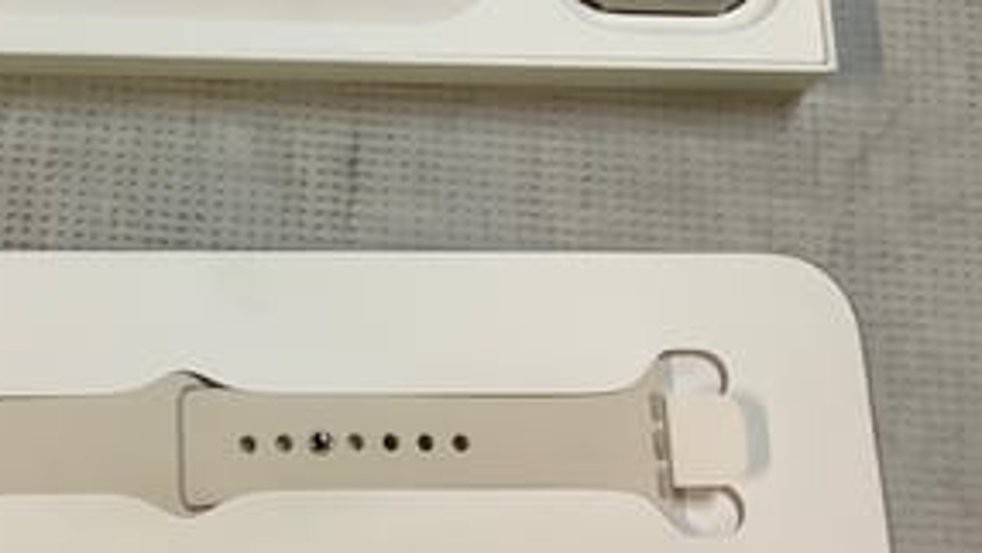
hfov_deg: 34.4
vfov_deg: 20.3
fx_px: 1537
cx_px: 203
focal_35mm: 59
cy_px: 170
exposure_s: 1/50
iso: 100
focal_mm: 3.3
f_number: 2.4
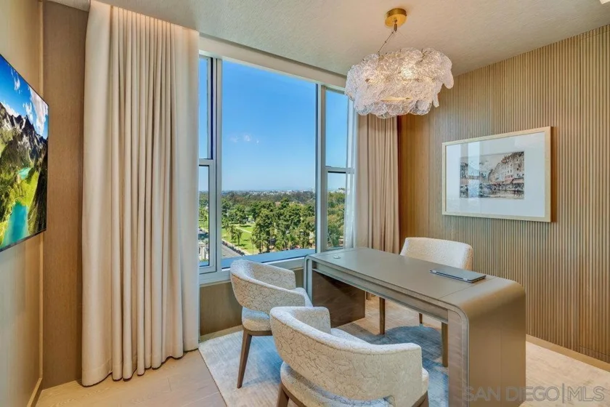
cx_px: 305
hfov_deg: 96.7
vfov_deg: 73.7
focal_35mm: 16
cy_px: 204
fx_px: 271
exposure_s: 1/160
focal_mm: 16
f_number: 5.6
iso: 125
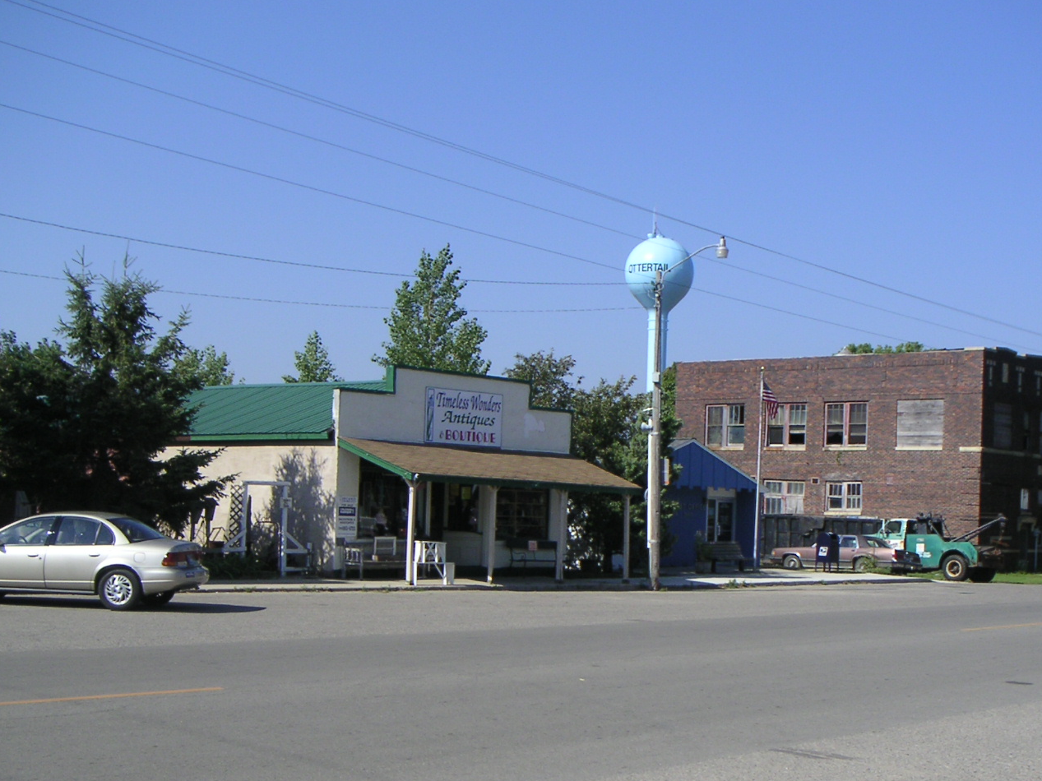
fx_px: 1445
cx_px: 577
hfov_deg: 39.6
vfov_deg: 30.2
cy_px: 477
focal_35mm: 48
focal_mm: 6
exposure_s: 1/180
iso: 50
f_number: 6.7
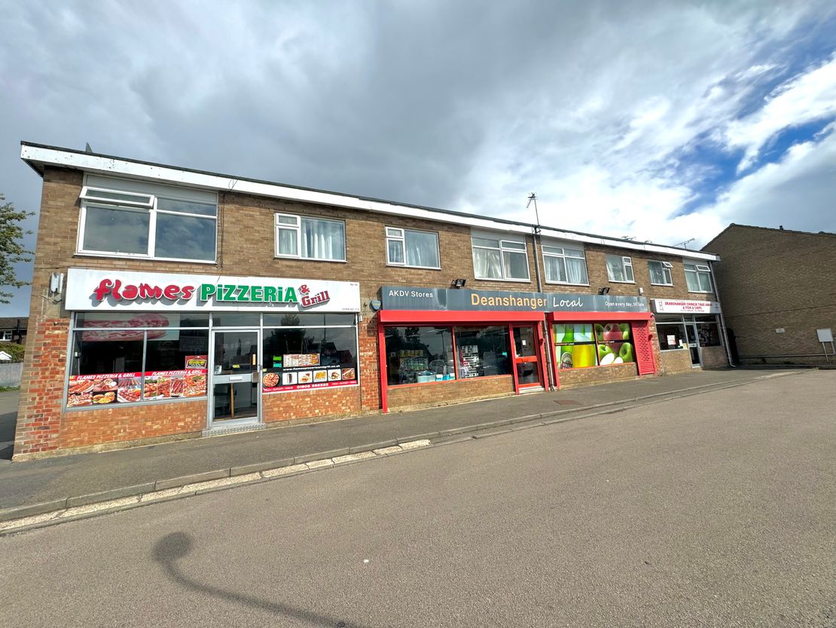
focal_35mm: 14
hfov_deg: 102.1
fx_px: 338
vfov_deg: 85.7
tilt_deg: +7.8
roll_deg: +4.3
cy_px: 314
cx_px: 418
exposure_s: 1/2674
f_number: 2.2
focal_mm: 2.22
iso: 50
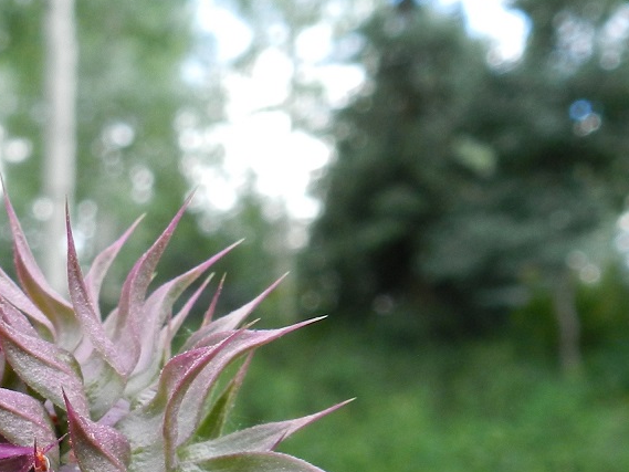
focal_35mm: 90
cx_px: 39
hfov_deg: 21.2
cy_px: 585
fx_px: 1636
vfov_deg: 15.7
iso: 160
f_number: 3.7
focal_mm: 5.6
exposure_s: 1/100
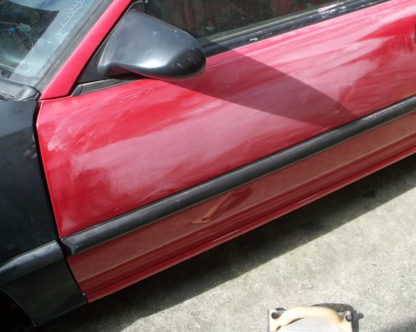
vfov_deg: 30.1
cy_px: 114
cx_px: 267
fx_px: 616
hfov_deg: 37.1
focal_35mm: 50
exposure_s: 1/400
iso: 64
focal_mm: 7.54
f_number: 2.8
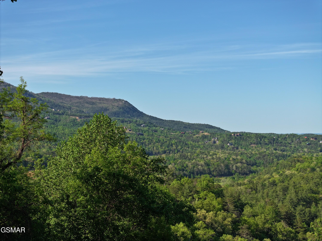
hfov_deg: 27.8
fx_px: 651
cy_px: 120
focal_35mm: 70
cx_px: 161
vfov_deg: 21.0
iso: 100
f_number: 2.8
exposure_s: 1/1000
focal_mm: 19.35
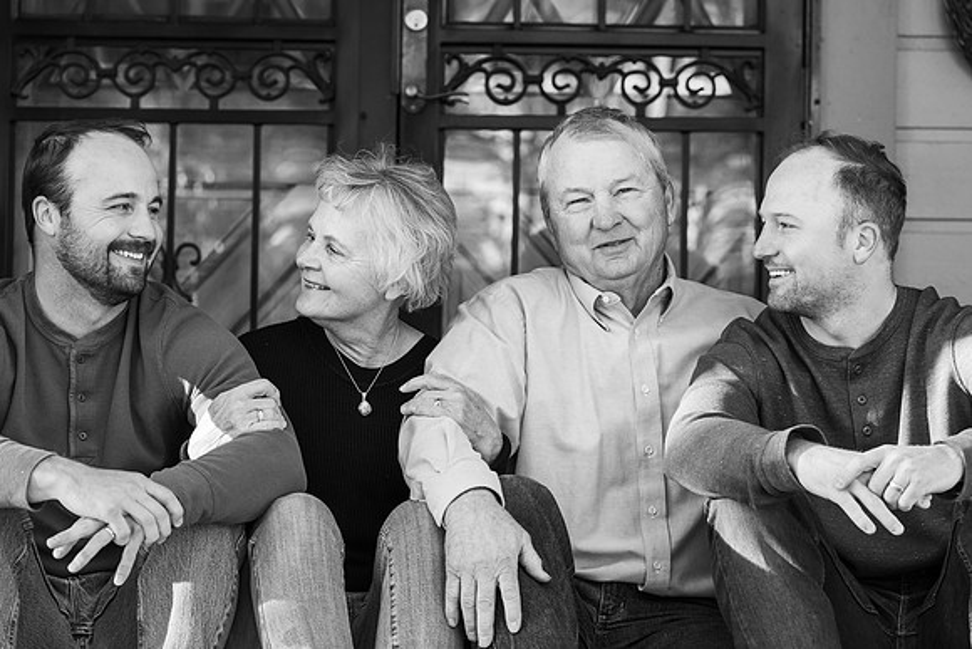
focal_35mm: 147
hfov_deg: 14.0
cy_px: 324
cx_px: 486
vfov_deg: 9.3
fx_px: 3970
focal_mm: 147
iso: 1000
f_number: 5.6
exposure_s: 1/250
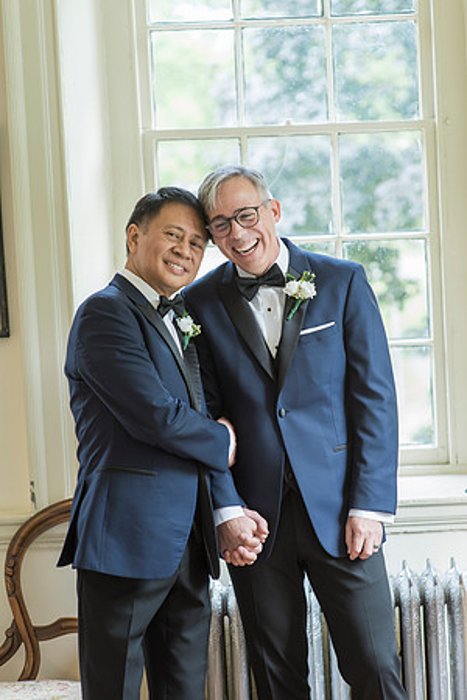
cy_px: 350
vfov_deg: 23.9
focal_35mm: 85
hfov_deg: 16.1
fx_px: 1654
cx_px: 234
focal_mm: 85
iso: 500
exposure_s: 1/100
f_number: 2.8
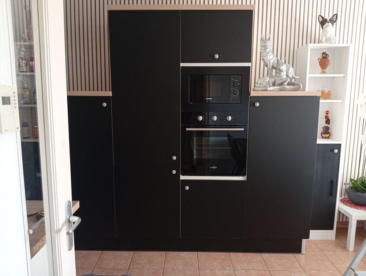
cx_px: 183
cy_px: 138
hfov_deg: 65.2
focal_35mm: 27
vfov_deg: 51.5
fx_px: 286
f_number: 1.8
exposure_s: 1/33.3
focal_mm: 3.98
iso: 351
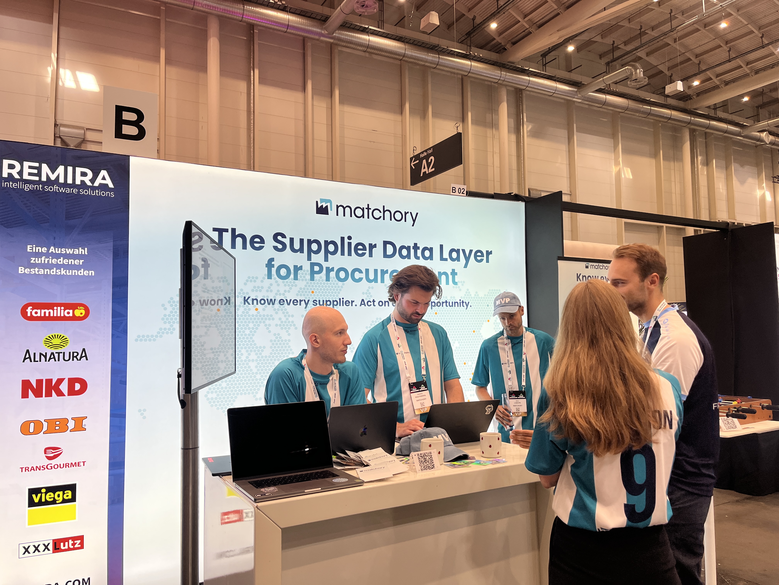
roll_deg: +1.2
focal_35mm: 26
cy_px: 292
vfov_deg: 53.1
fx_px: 585
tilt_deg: +3.8
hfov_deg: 67.3
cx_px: 390
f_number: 1.6
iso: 64
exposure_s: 1/100
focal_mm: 5.1
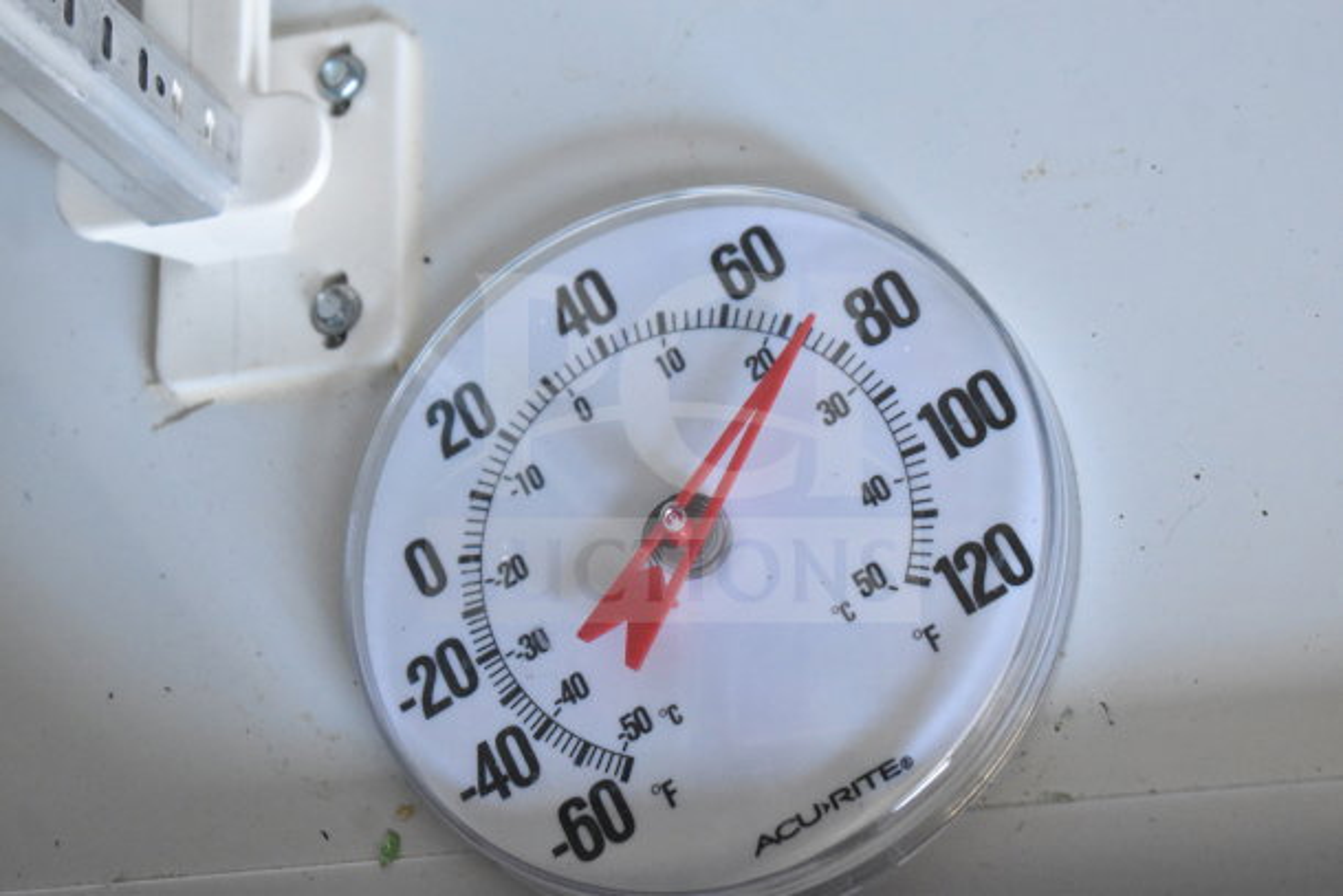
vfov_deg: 16.6
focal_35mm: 82
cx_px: 672
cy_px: 448
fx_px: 3078
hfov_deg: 24.6
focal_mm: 55
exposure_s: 1/160
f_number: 6.3
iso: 6400
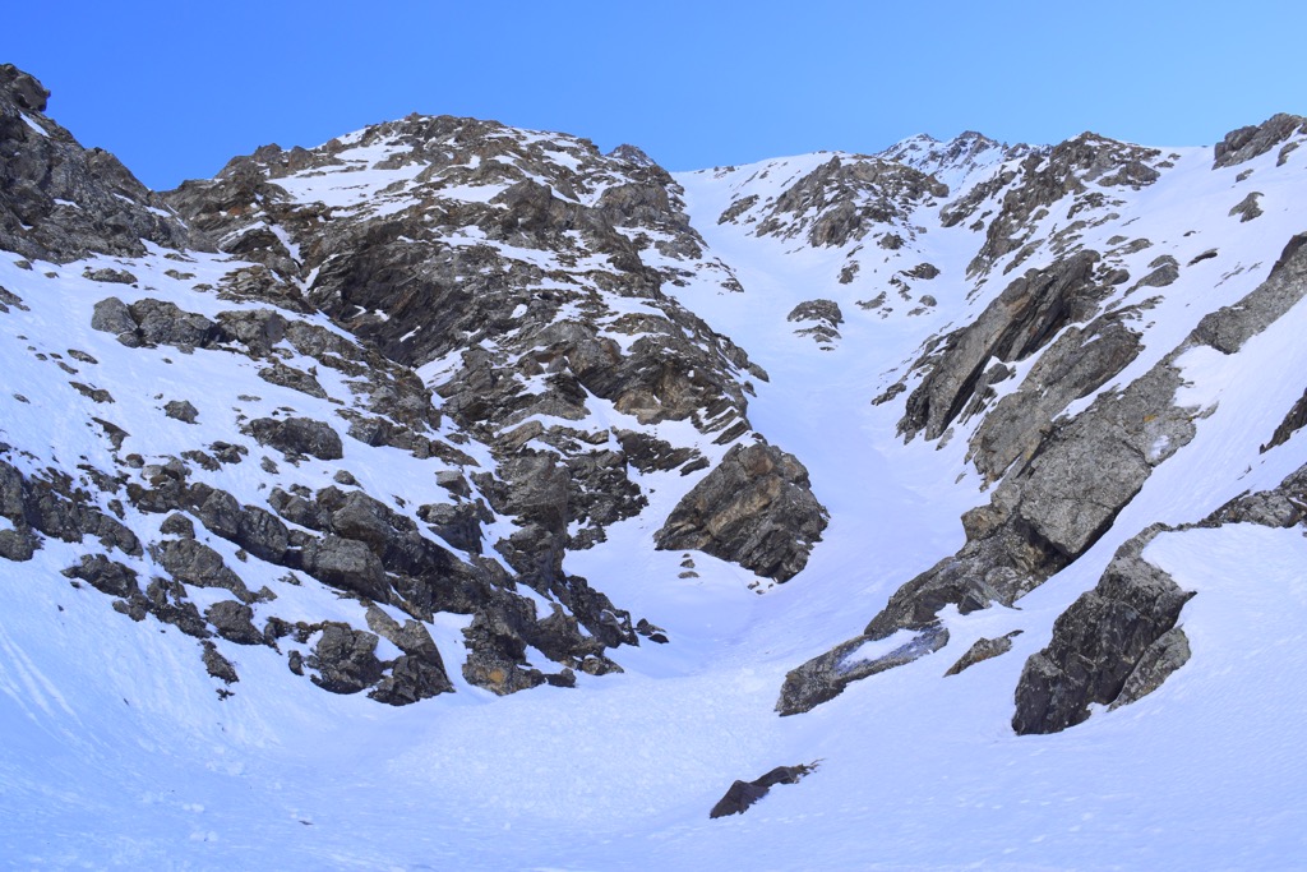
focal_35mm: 38
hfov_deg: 51.3
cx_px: 654
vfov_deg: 35.5
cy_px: 436
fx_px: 1362
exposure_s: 1/400
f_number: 10
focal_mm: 25
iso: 200
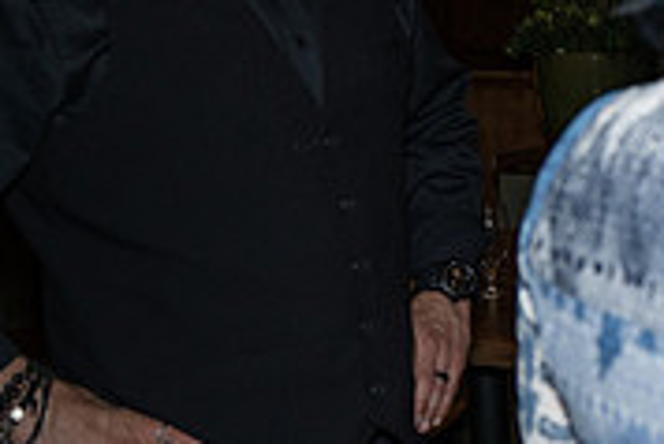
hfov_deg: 21.4
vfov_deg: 17.5
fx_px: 1440
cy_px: 185
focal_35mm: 78
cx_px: 1022
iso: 2500
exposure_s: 1/250
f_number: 2.8
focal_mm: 24
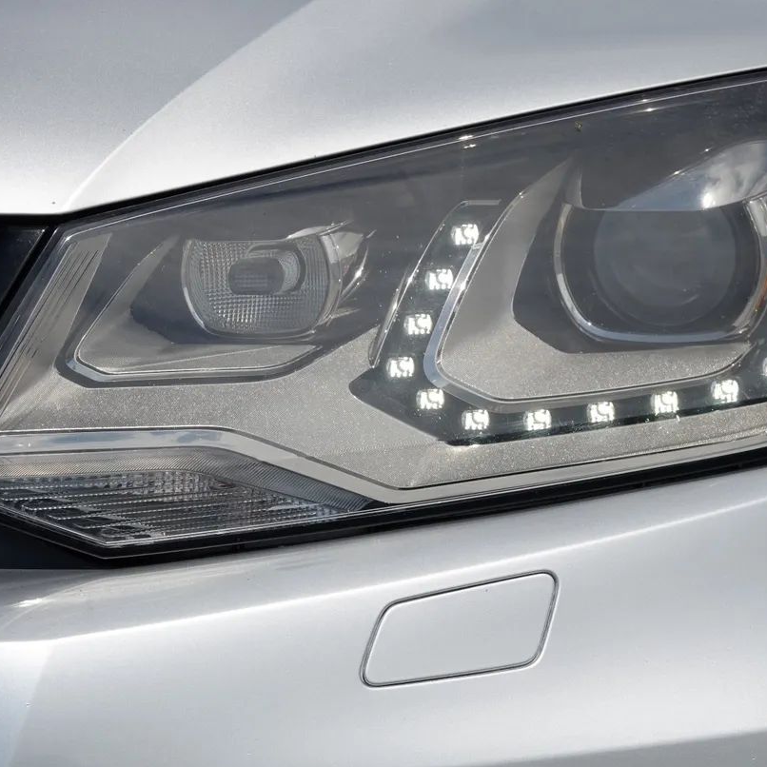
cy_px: 384
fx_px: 8222
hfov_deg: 5.3
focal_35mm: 328
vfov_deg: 5.3
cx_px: 430
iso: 100
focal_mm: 93.9
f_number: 5
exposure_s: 1/1000
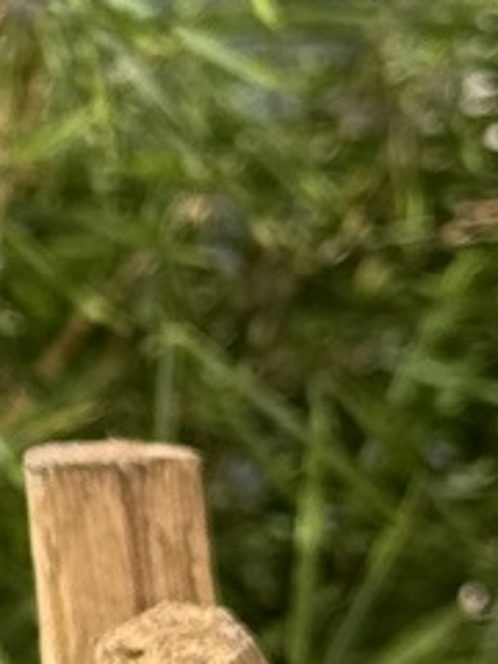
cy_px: 407
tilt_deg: -14.4
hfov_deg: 4.5
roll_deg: -0.9
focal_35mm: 320
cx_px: -672
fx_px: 6138
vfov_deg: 6.2
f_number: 1.78
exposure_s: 1/1681
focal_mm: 6.76
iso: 64
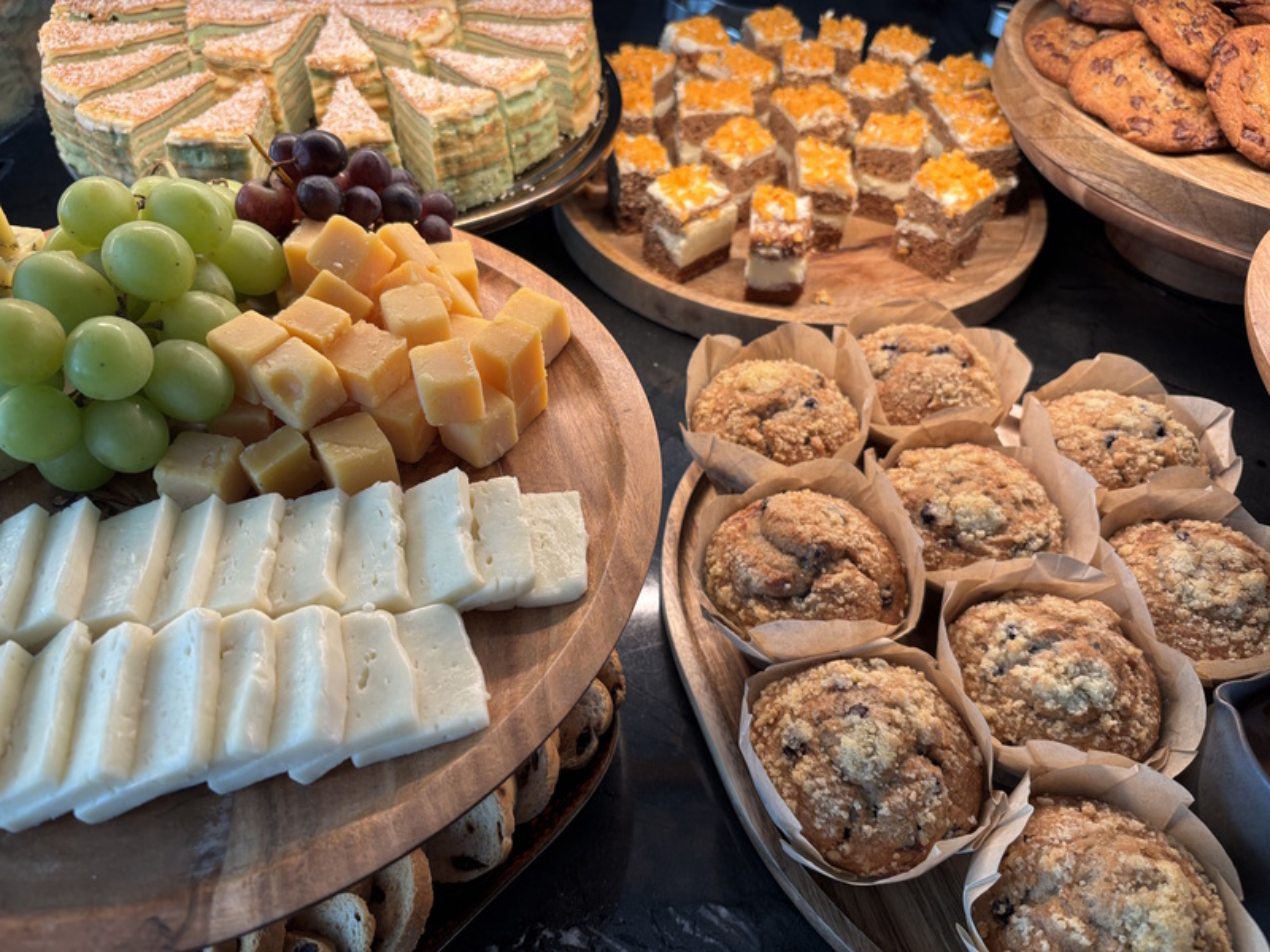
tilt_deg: -46.5
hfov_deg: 67.3
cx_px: 635
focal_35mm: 26
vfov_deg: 53.1
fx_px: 954
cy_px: 476
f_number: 1.6
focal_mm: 5.96
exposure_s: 1/98
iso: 80
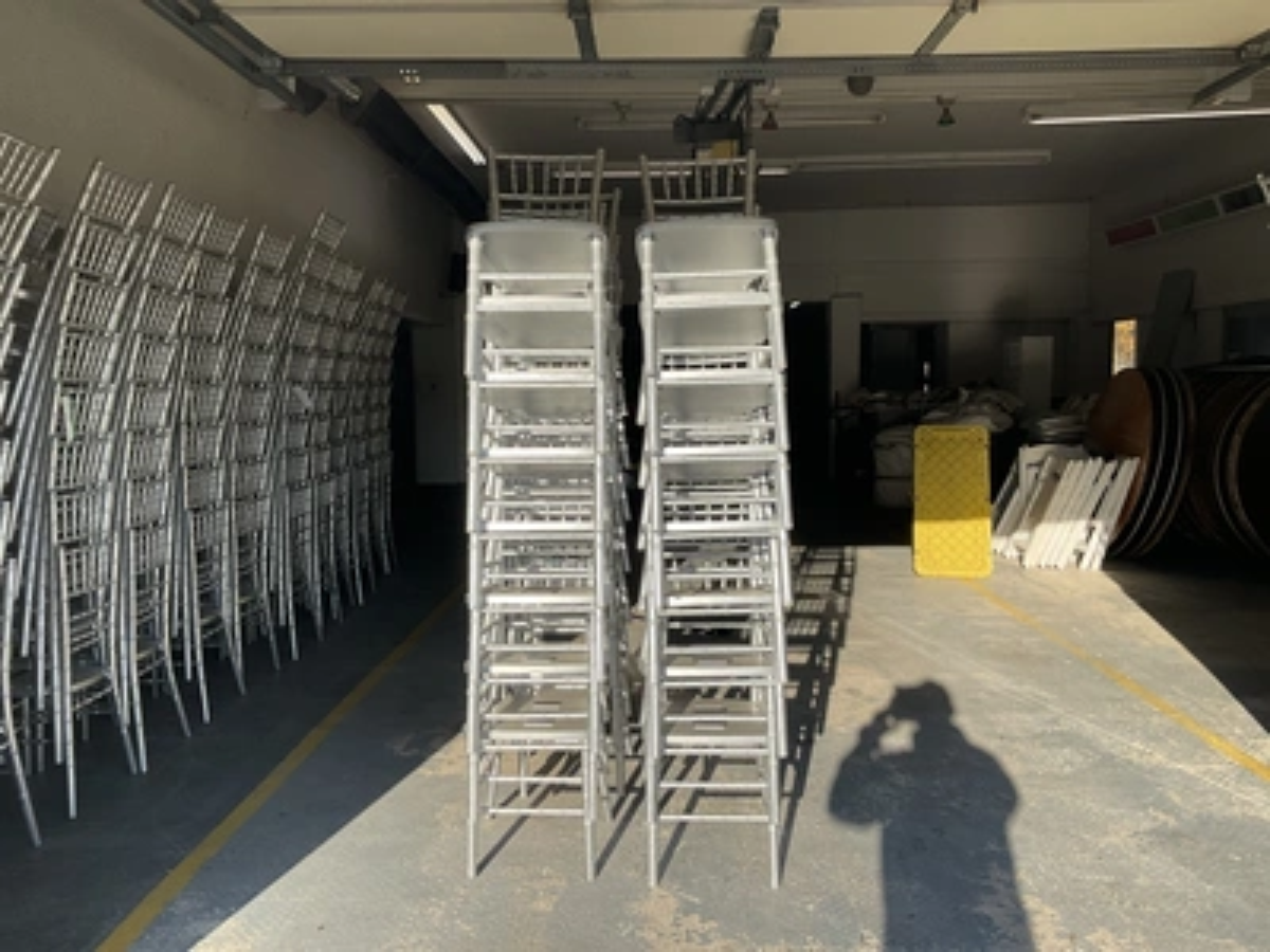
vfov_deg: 48.2
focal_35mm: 29
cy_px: 476
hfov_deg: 61.7
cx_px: 635
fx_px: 1064
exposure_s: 1/1144
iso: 25
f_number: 1.8
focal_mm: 3
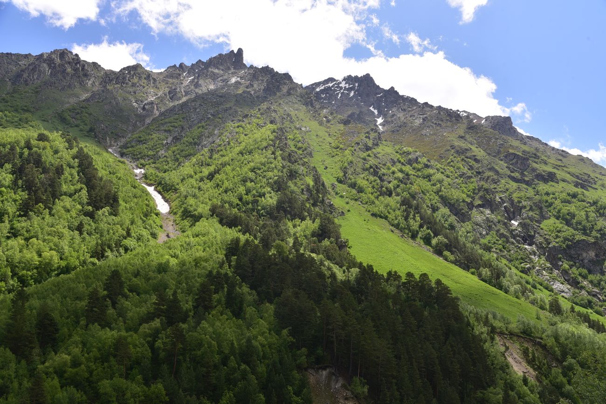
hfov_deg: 58.7
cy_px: 202
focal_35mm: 32
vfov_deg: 41.1
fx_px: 539
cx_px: 303
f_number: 9
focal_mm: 32
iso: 100
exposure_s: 1/125
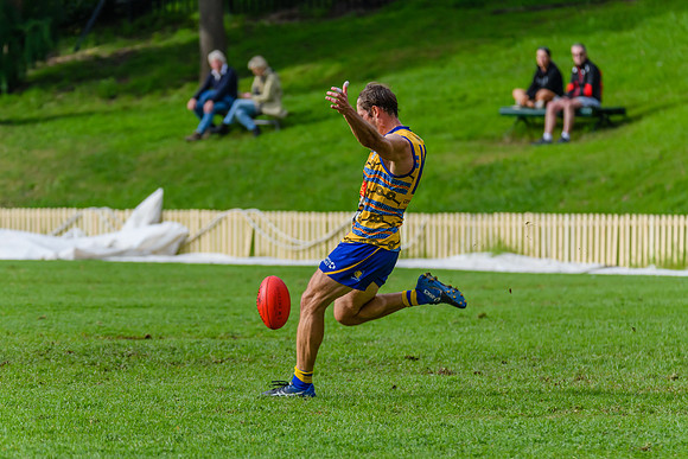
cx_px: 351
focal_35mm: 346
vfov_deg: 4.0
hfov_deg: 6.0
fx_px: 6613
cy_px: 229
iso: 800
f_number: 5.6
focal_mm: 260
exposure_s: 1/1600
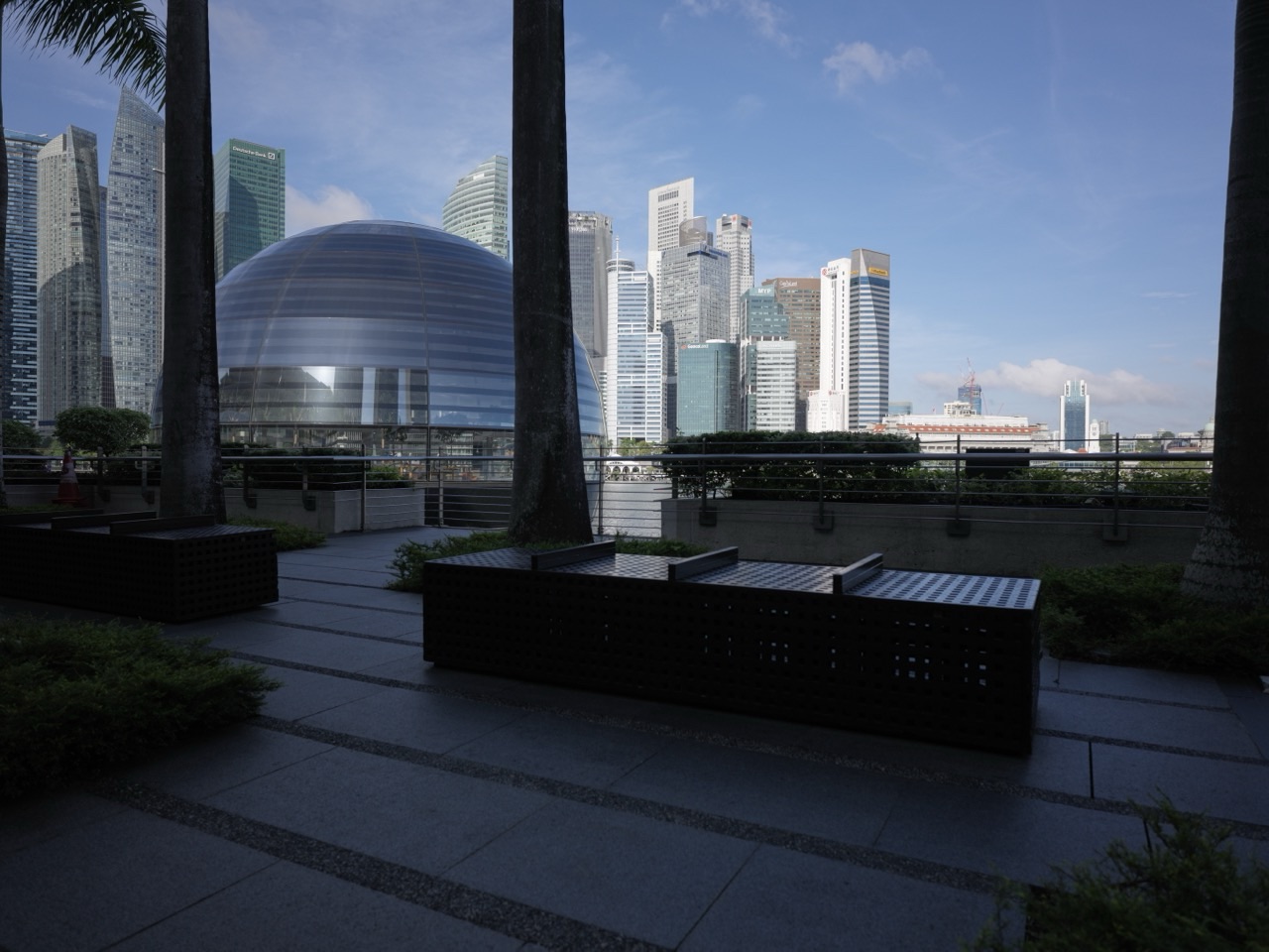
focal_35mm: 22
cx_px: 634
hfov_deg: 76.4
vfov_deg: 61.1
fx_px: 807
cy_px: 476
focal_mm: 28
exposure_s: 1/800
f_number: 5.6
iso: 200
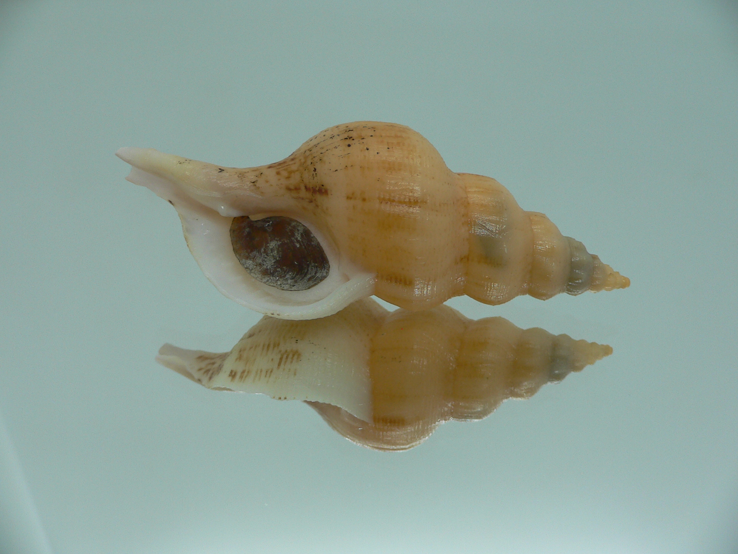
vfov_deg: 39.7
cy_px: 273
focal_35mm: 36
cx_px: 360
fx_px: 768
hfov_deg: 51.3
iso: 80
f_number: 2.8
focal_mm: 4.6
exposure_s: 1/60
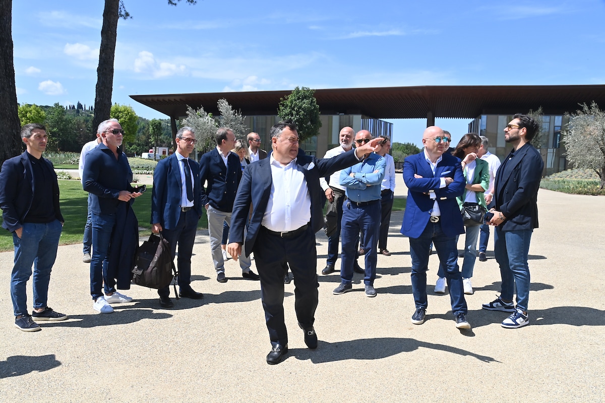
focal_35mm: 31
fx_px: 521
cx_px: 302
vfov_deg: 42.3
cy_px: 202
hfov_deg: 60.3
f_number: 16
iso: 500
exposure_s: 1/250
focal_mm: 31
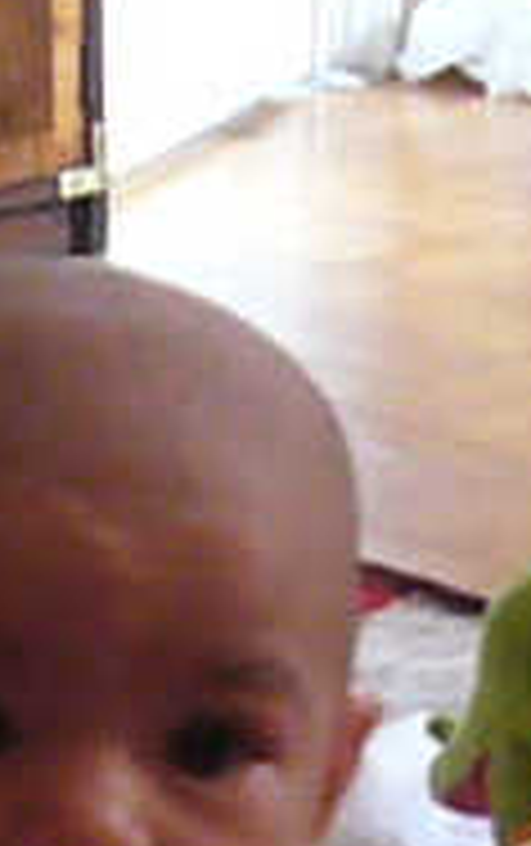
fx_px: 2331
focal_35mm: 101
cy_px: 945
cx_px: 94
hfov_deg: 12.9
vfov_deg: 19.6
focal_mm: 4.6
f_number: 2.8
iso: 1600
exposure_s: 1/13
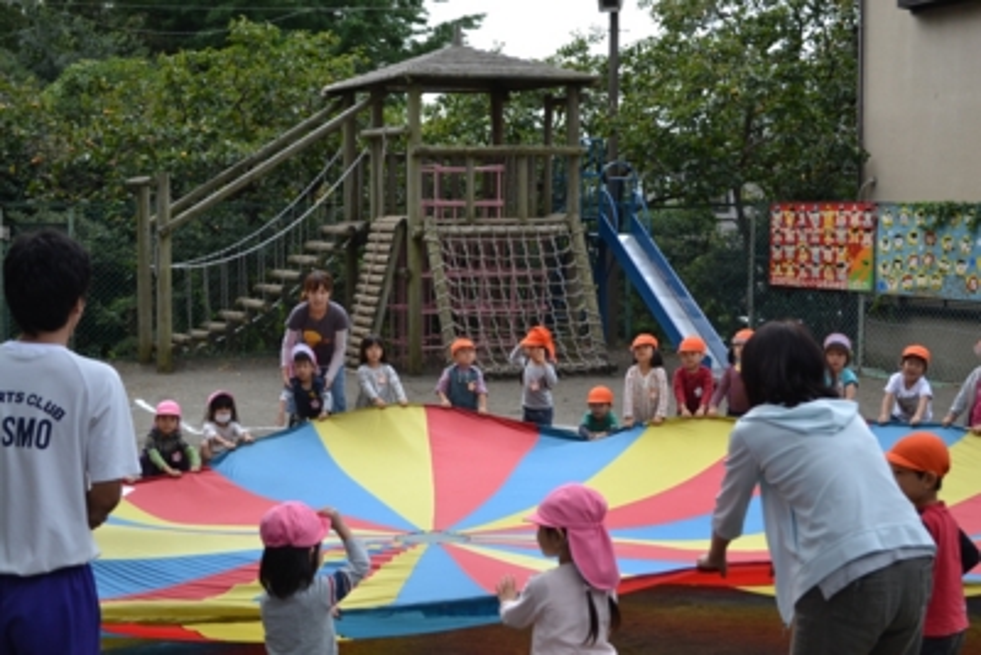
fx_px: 1636
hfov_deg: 33.4
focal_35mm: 60
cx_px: 490
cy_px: 328
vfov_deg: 22.6
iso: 400
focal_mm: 40
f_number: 5.3
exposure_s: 1/1000
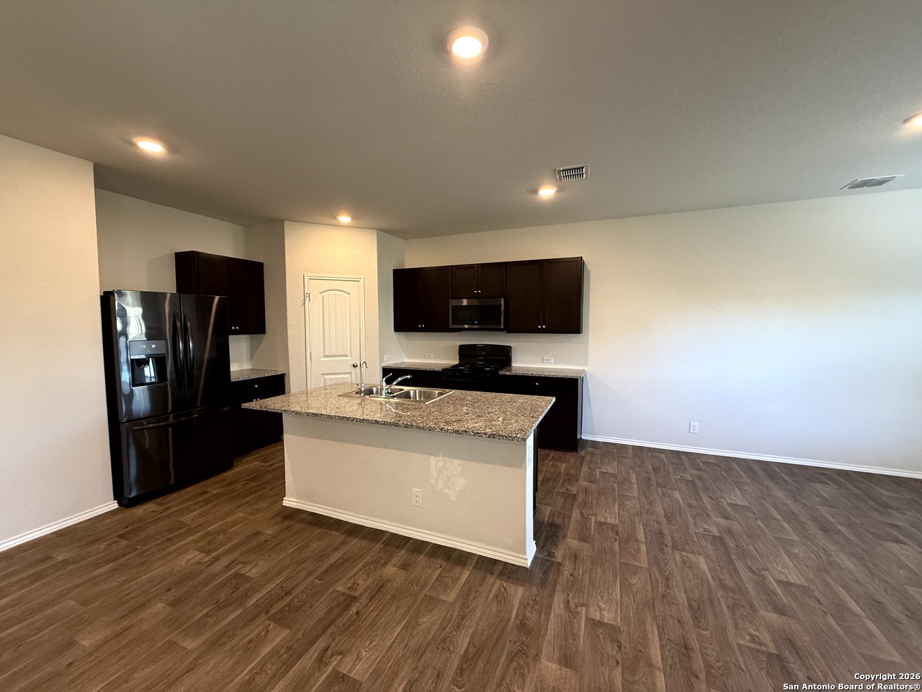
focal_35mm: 14
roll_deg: +1.1
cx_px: 461
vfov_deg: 85.7
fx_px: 373
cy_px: 346
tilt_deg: +1.4
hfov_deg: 102.1
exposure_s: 1/60
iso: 250
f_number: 2.2
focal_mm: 2.22
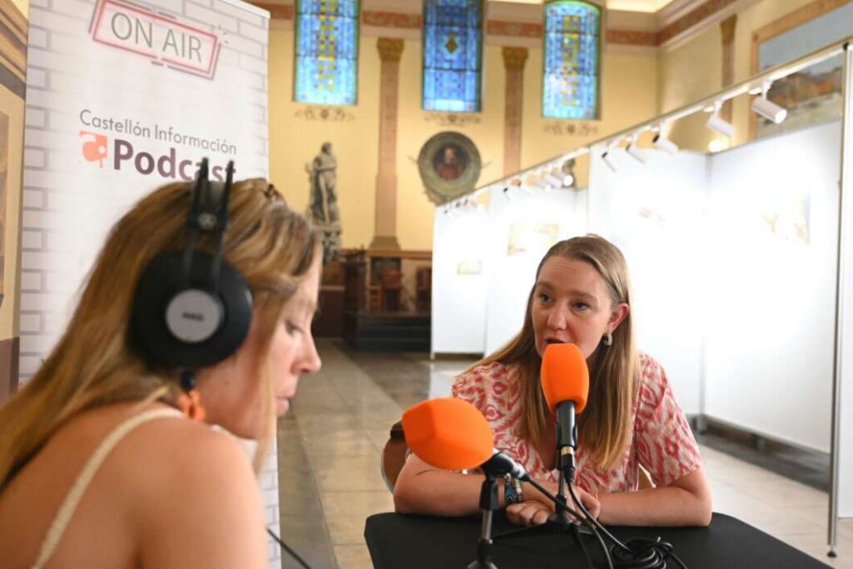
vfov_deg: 36.0
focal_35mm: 37
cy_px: 284
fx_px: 877
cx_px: 426
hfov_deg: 51.9
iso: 6400
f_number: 4
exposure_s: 1/323
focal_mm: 37
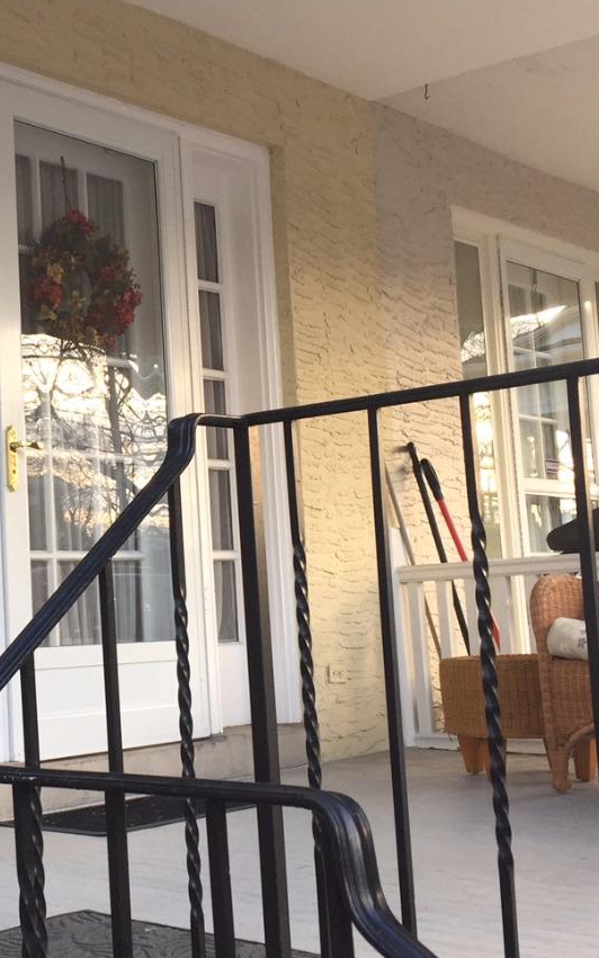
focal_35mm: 52
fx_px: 1358
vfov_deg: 38.9
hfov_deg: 24.3
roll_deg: +1.4
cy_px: 487
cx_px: 88
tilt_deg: +7.5
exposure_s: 1/60
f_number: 2.2
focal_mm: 4.15
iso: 40
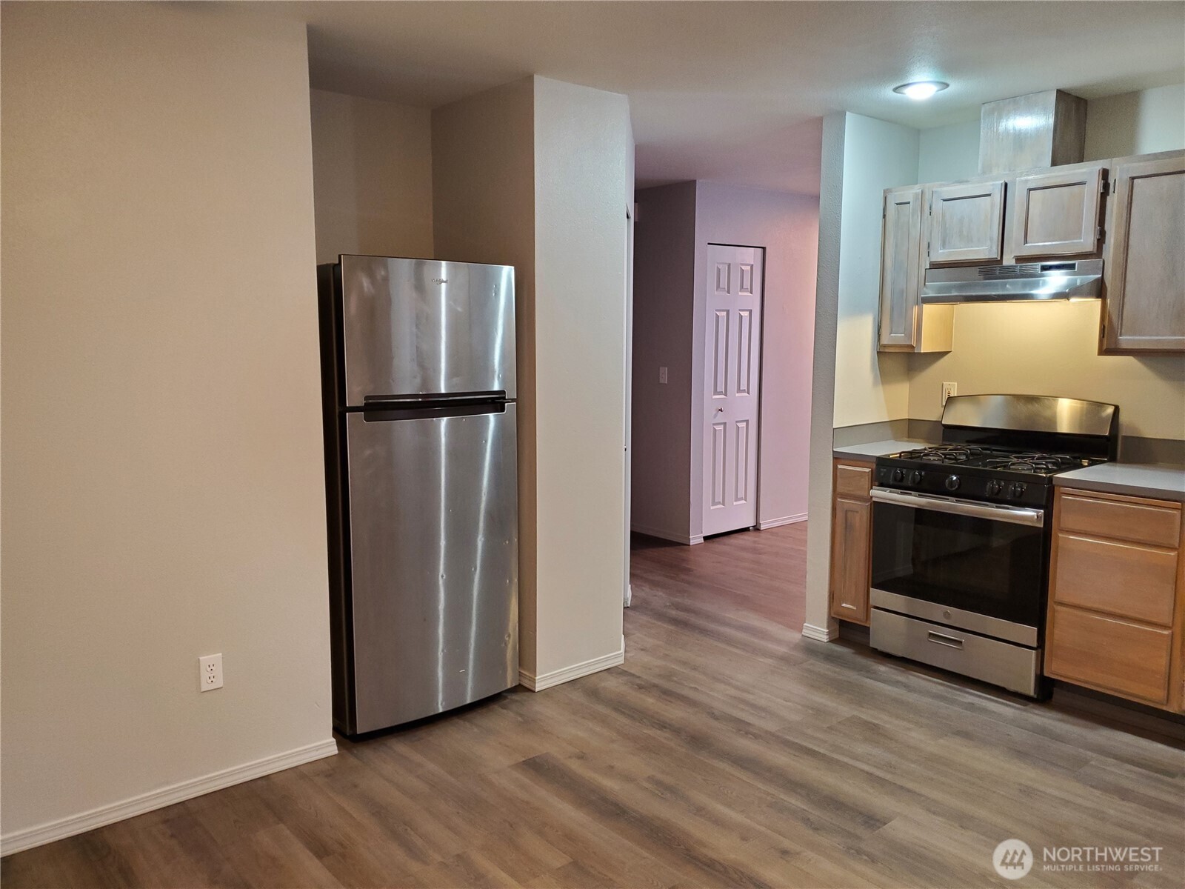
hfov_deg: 67.3
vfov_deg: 53.1
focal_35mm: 26
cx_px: 592
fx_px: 890
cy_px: 444
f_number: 1.5
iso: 200
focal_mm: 4.3
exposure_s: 1/40
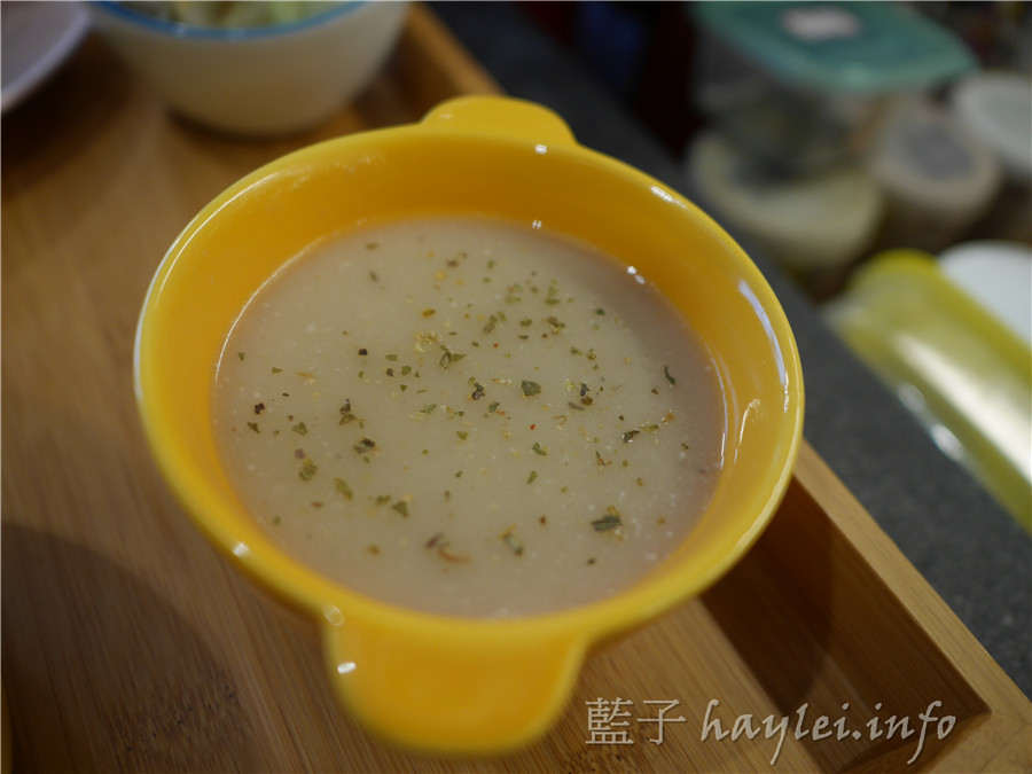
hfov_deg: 60.0
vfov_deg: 46.8
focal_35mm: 30
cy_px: 387
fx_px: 894
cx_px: 516
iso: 320
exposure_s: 1/60
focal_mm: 15
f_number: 1.8
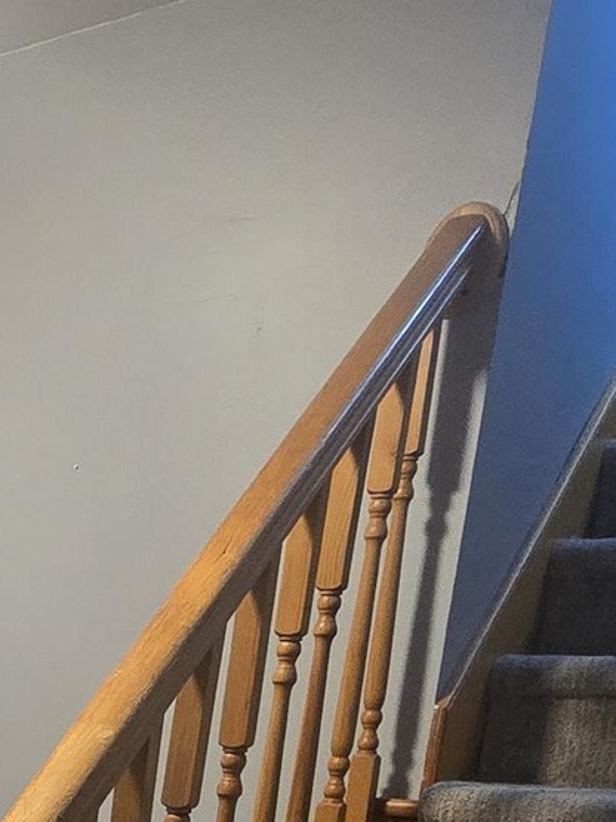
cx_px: -329
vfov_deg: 29.4
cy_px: 1040
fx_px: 1282
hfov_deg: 22.0
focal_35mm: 54
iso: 640
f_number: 2.2
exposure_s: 1/60
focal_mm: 2.2
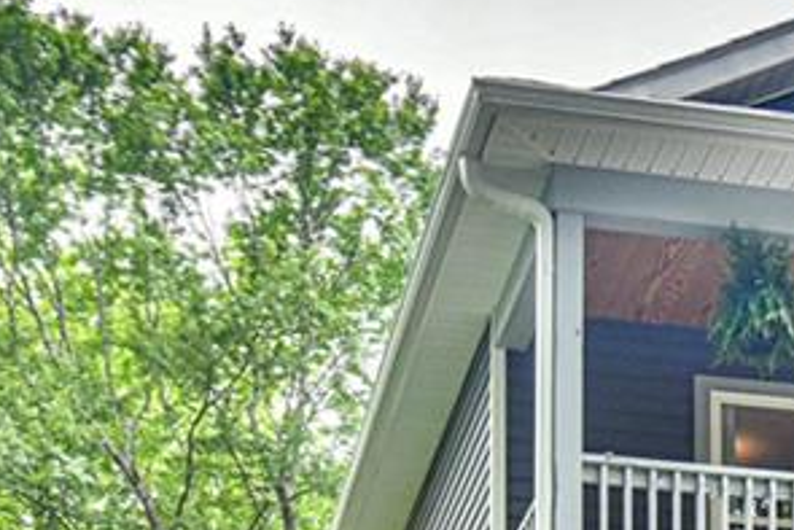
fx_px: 2295
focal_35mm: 104
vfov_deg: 12.9
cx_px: 1093
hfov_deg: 18.0
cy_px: 574
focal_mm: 30
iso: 1600
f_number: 6.3
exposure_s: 1/160
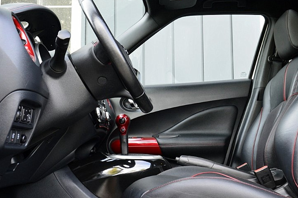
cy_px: 120
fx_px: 397
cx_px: 152
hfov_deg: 41.2
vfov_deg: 27.9
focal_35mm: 48
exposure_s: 1/60
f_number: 7.1
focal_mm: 20
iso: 800
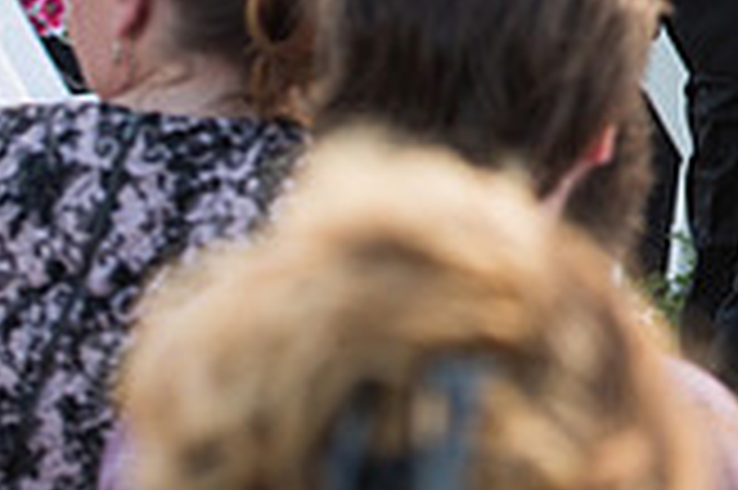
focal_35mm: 248
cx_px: 1116
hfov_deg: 8.1
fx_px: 5079
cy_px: -317
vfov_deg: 5.5
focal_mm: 70
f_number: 4
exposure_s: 1/200
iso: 125
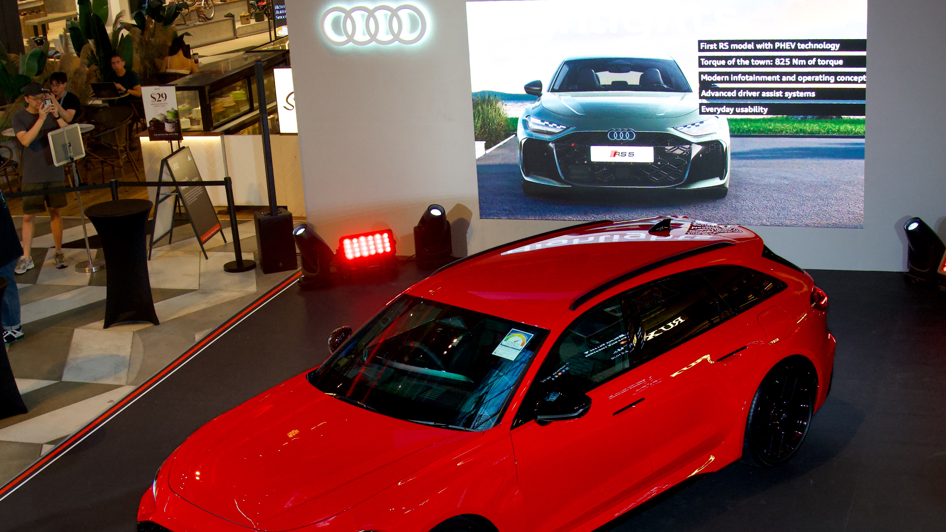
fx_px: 1380
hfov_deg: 37.8
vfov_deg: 21.5
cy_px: 445
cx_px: 429
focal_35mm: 55
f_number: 4
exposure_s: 1/80
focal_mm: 24
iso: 1000
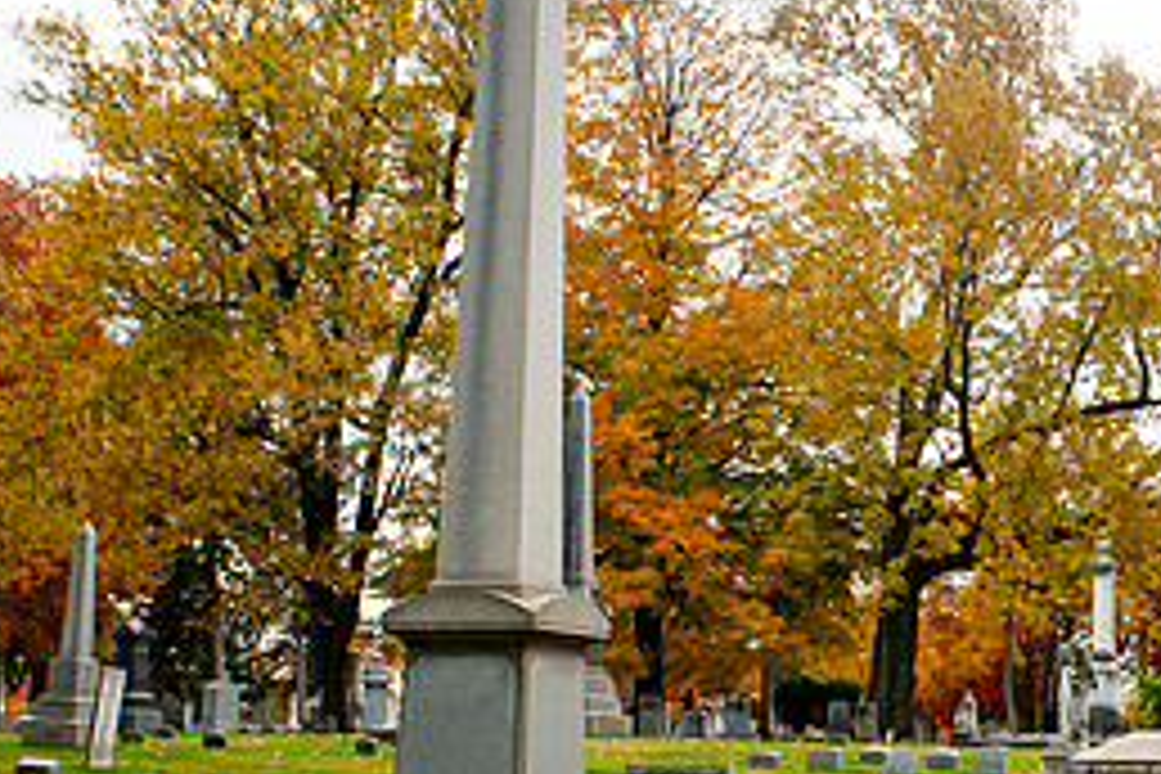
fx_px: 2322
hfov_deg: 26.2
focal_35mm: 72
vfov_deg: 18.9
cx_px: 1233
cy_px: 513
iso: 400
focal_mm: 32
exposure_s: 1/160
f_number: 11
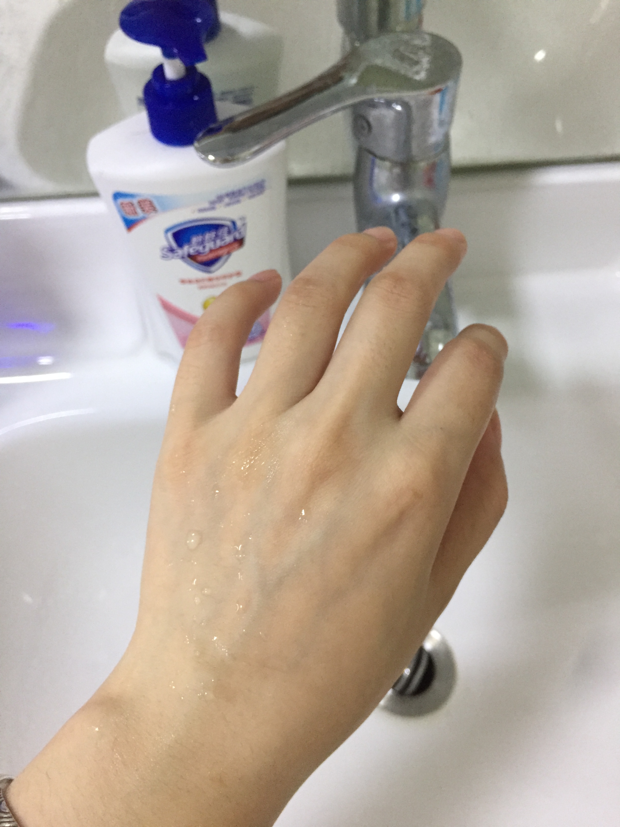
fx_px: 693
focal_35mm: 29
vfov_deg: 61.7
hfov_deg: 48.2
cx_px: 310
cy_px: 414
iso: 250
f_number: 2.2
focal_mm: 4.15
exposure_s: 1/33
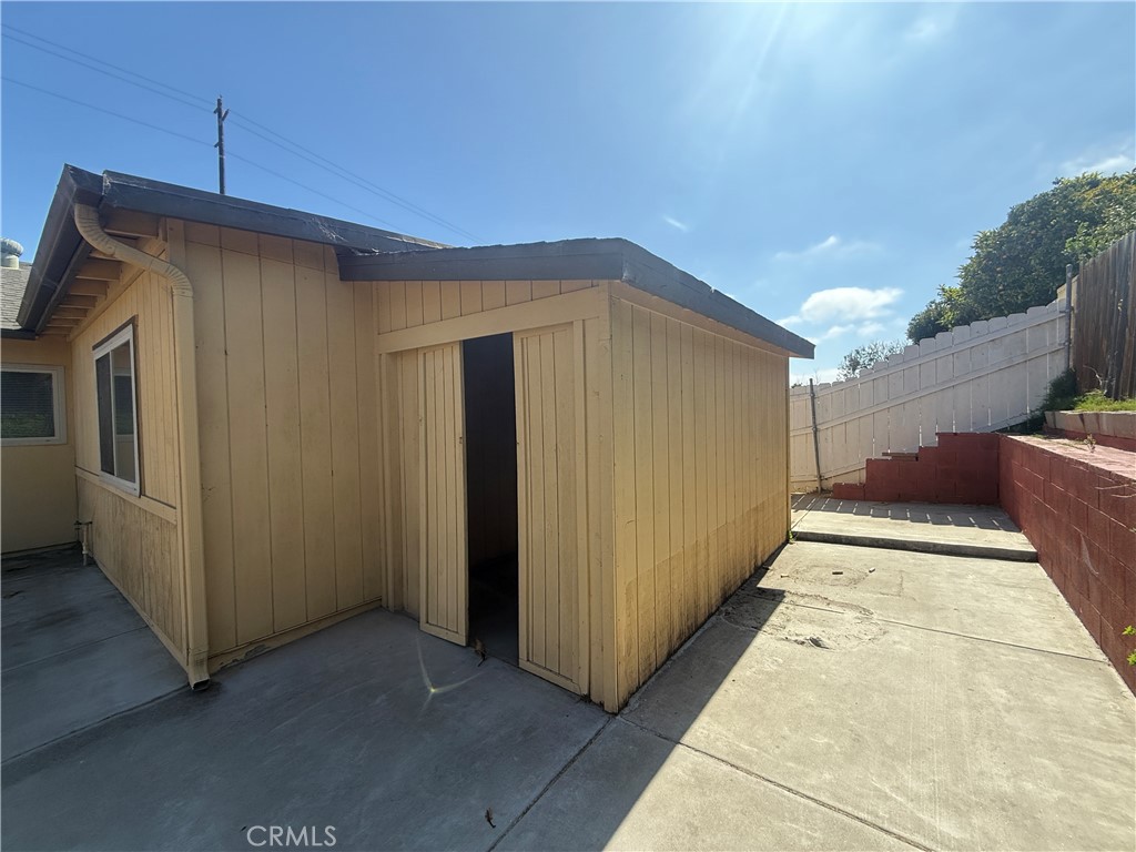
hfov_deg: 102.1
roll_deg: +0.2
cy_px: 426
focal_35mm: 14
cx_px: 568
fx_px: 459
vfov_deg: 85.7
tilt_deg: -1.0
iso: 64
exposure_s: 1/1431
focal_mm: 2.22
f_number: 2.2
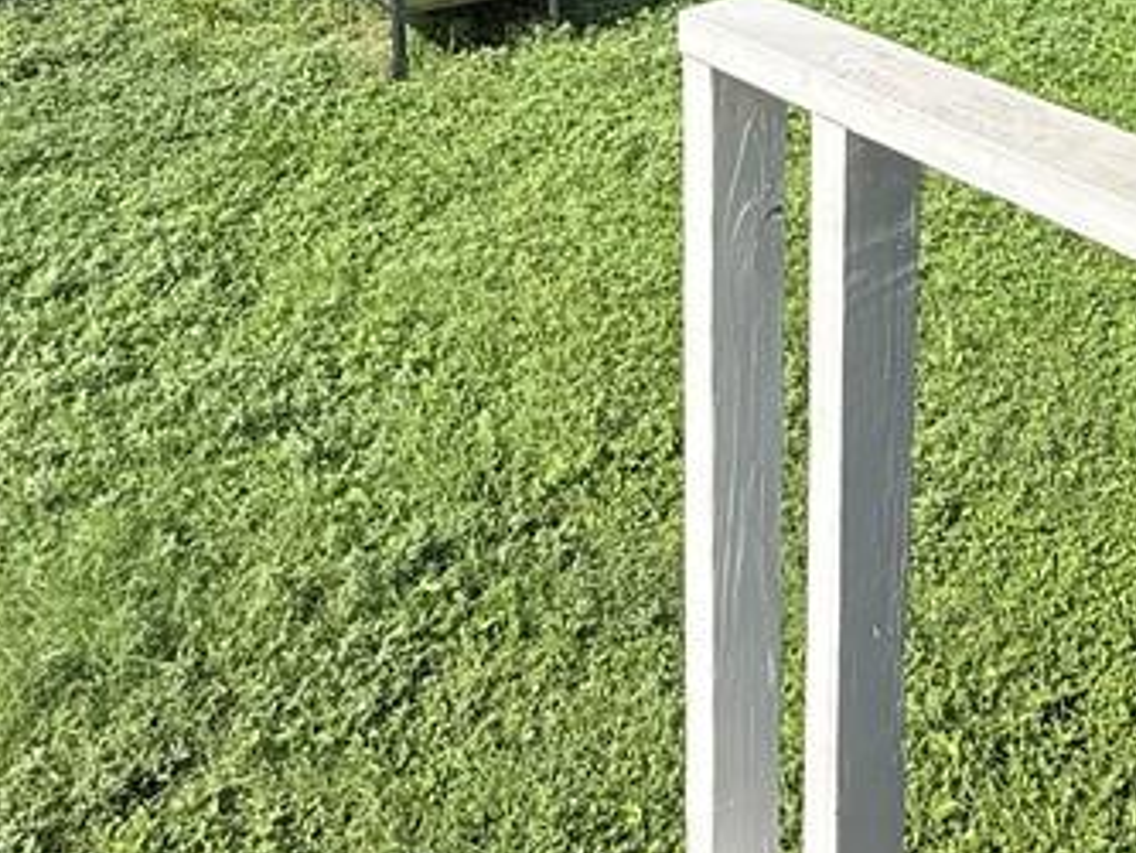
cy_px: -194
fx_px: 1412
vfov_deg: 28.7
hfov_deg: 41.7
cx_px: 924
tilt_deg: -10.2
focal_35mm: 43
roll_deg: -0.9
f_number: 2.2
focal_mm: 2.22
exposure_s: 1/1613
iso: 50
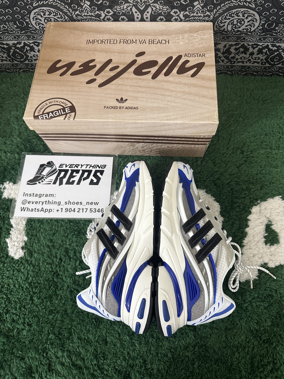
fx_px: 263
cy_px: 190
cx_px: 142
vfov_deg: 71.6
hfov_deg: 56.8
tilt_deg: -68.5
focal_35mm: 24
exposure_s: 1/50
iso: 320
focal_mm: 6.86
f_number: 1.78
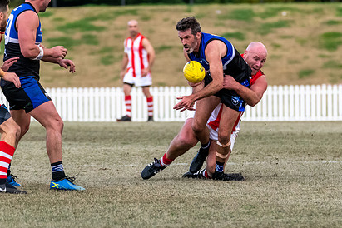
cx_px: 232
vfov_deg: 2.3
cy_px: 88
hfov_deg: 3.5
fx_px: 5595
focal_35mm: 589
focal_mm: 300
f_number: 5.6
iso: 2500
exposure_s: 1/1600
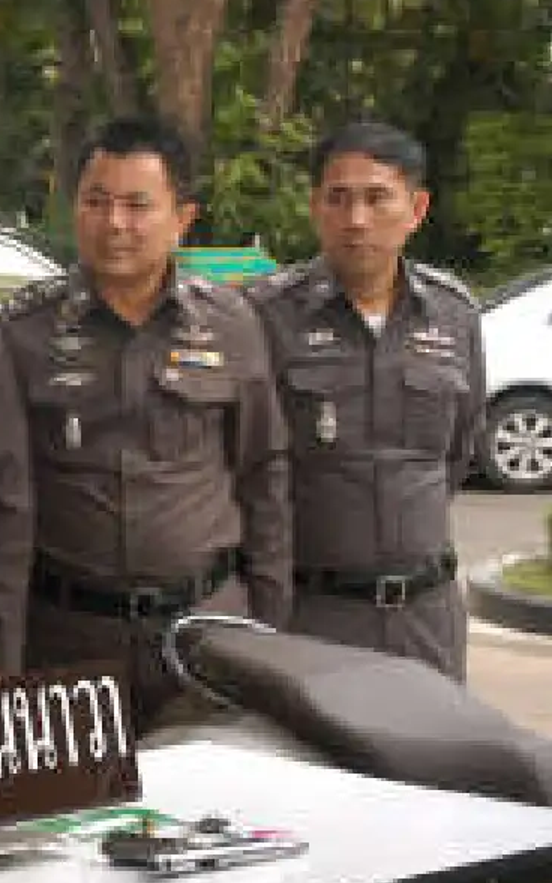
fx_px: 2625
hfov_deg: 11.4
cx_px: -345
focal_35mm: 109
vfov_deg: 19.1
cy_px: 533
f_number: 5.6
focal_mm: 35
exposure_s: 1/80
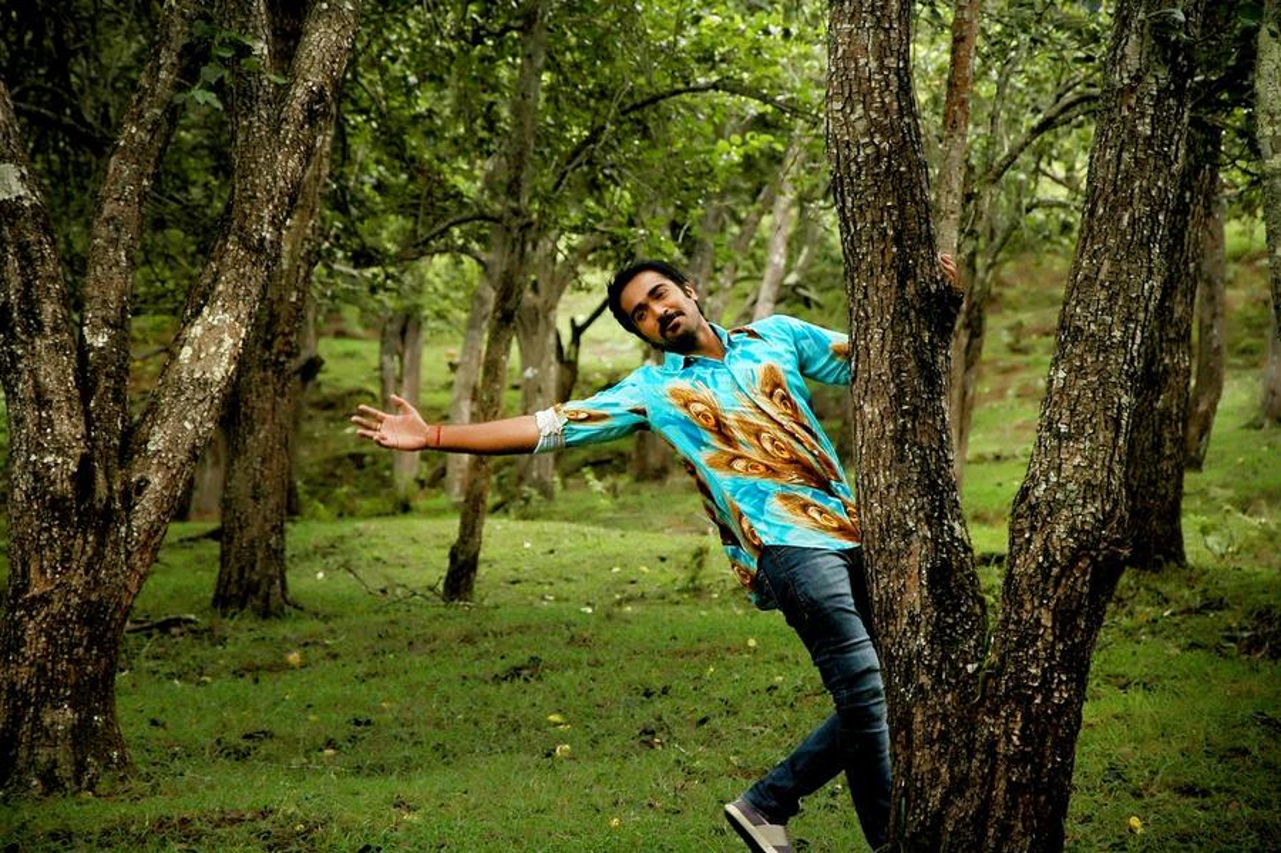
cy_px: 426
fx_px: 5228
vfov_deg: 9.3
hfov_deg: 14.0
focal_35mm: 147
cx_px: 640
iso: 400
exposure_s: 1/100
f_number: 5.6
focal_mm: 98
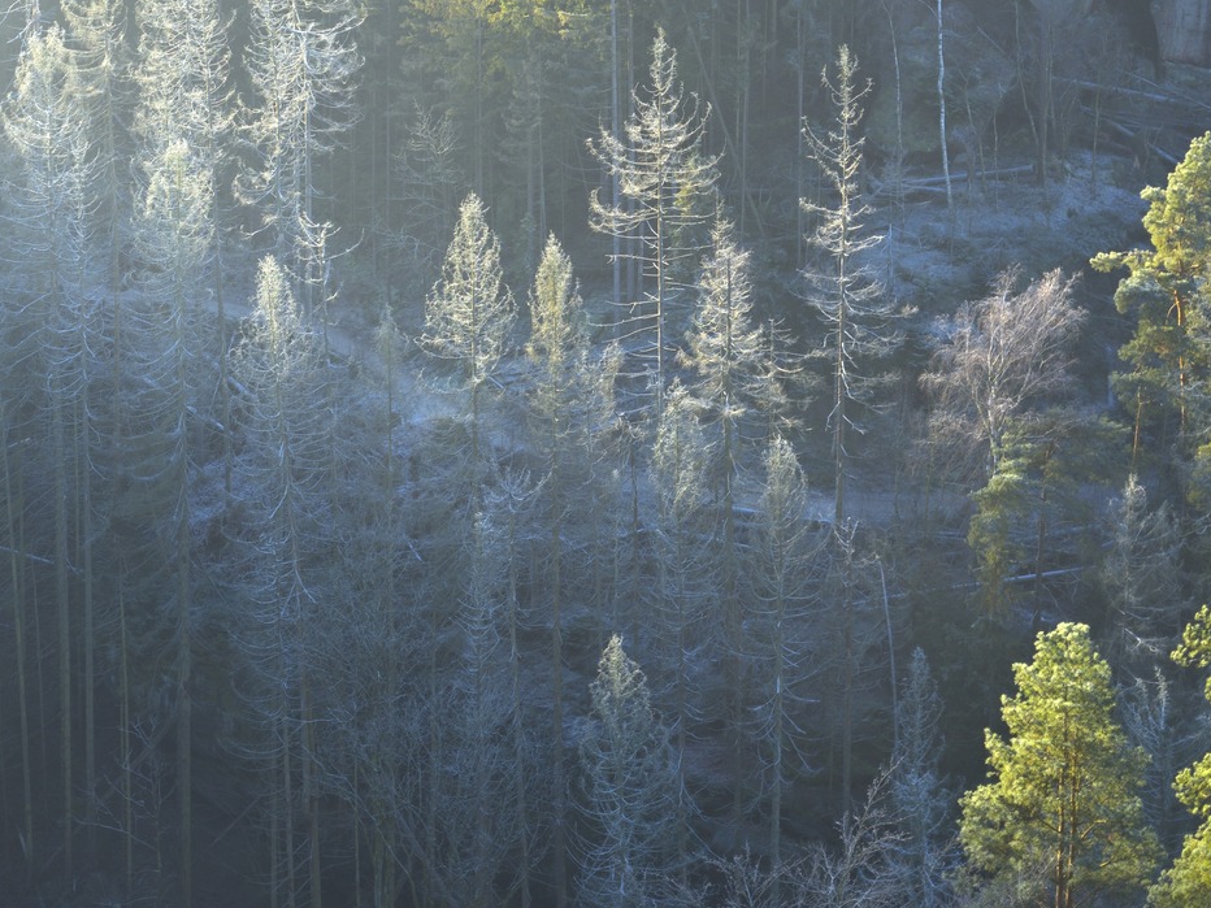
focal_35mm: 118
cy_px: 58
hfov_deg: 16.4
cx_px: 42
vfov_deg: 12.4
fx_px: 4128
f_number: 5.6
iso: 100
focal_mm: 70
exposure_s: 1/42
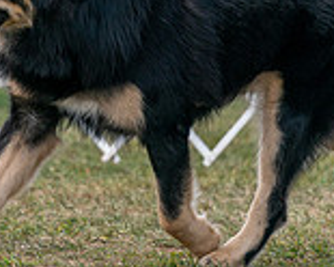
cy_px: -142
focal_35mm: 713
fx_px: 7048
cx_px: -44
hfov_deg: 2.7
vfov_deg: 2.2
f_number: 4
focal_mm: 174
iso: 400
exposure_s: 1/2000
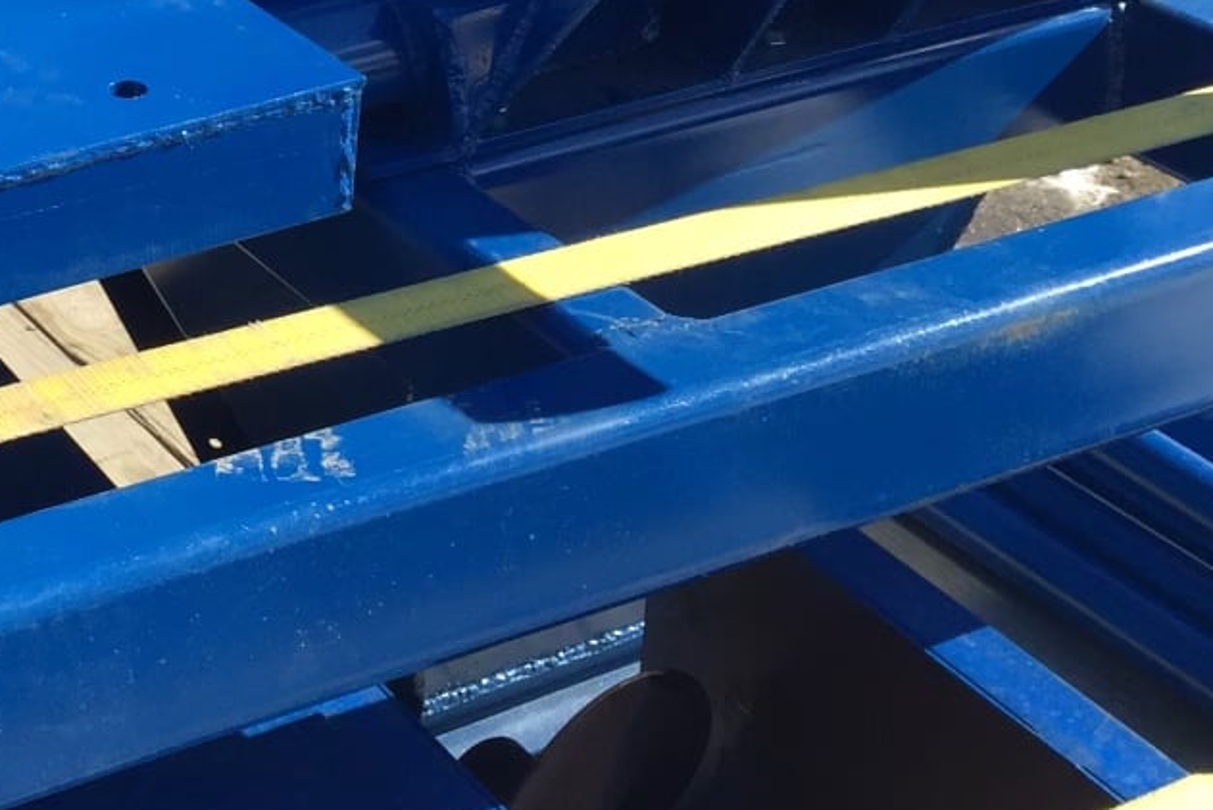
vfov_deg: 16.7
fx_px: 2629
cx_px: -152
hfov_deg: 24.1
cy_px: -185
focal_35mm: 78
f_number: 2.2
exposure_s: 1/964
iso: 32
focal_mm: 4.15
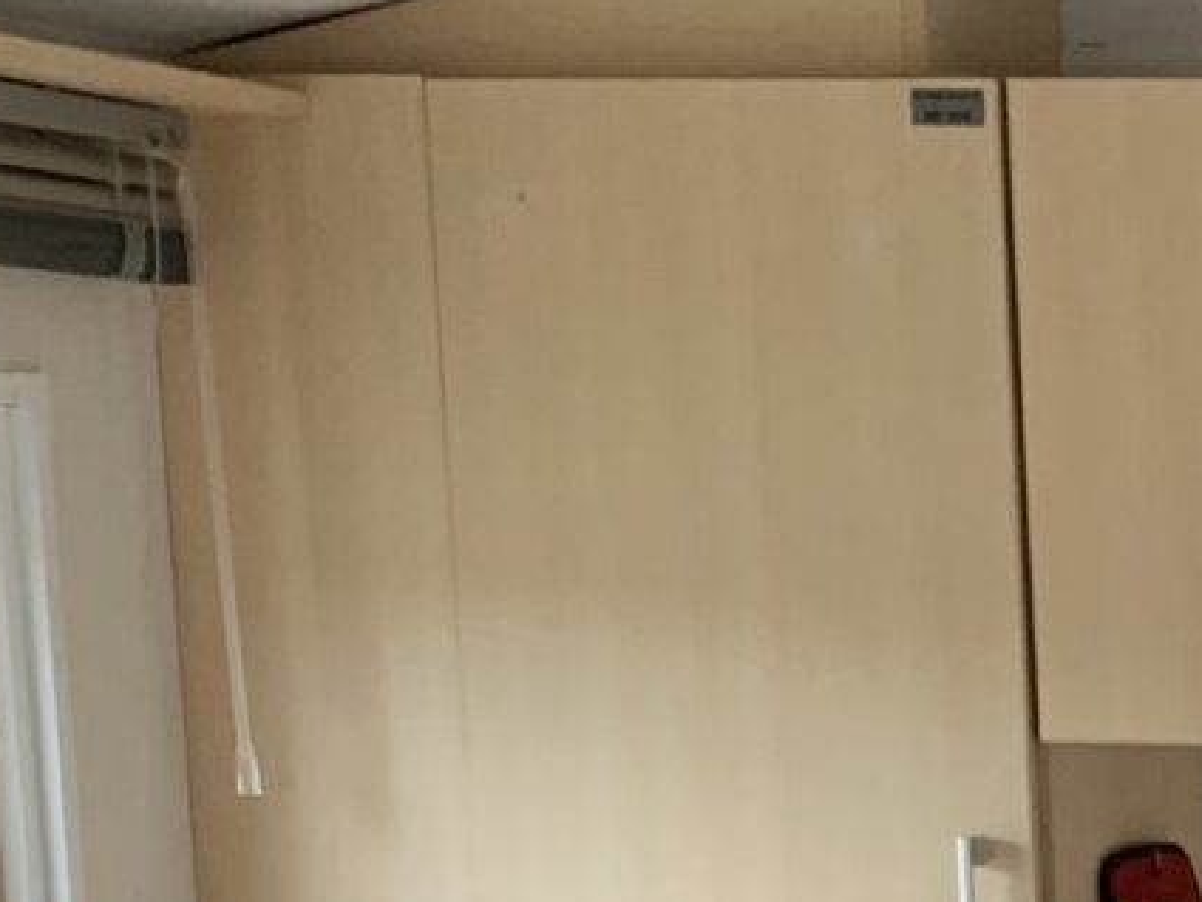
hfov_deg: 11.0
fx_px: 5452
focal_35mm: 157
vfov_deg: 9.0
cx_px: 2685
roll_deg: +2.0
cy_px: 1668
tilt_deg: -9.5
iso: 100
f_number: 1.8
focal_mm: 4.25
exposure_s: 1/113
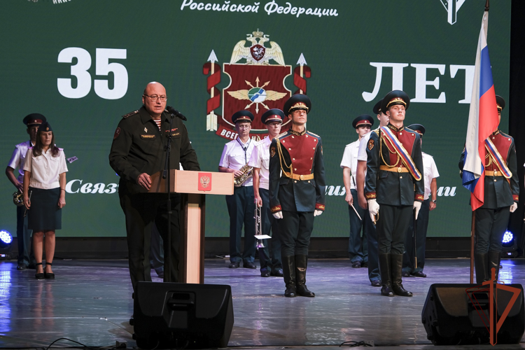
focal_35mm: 82
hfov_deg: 24.8
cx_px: 262
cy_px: 175
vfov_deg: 16.7
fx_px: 1196
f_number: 4
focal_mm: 54.5
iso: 320
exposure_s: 1/80
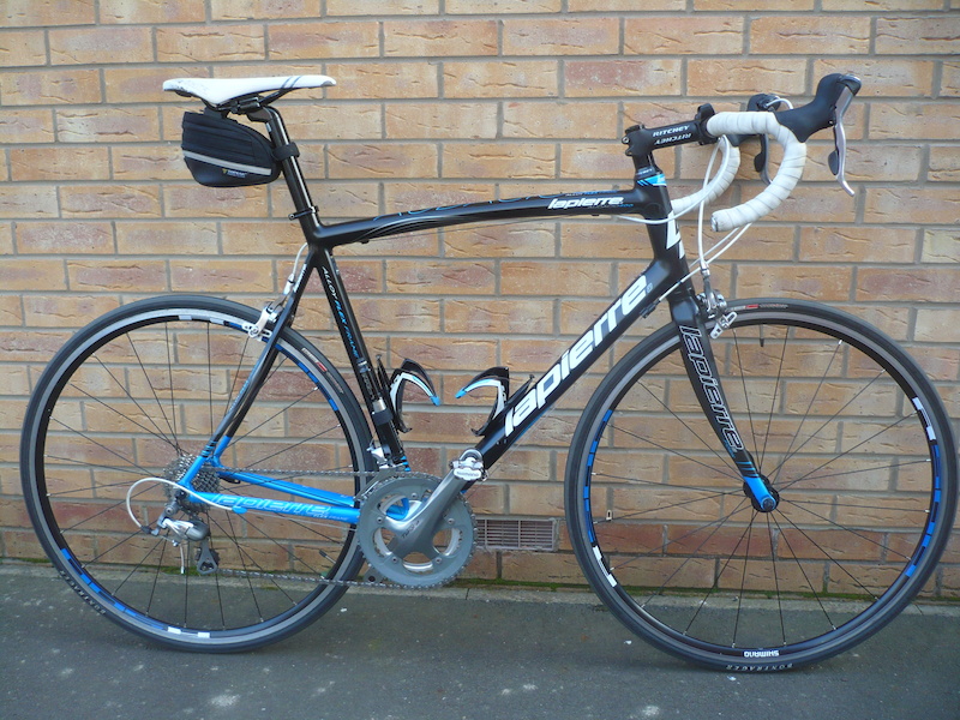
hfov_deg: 52.6
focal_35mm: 35
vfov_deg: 40.7
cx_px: 480
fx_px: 971
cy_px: 360
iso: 100
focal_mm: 5.8
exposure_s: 1/80
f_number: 2.8
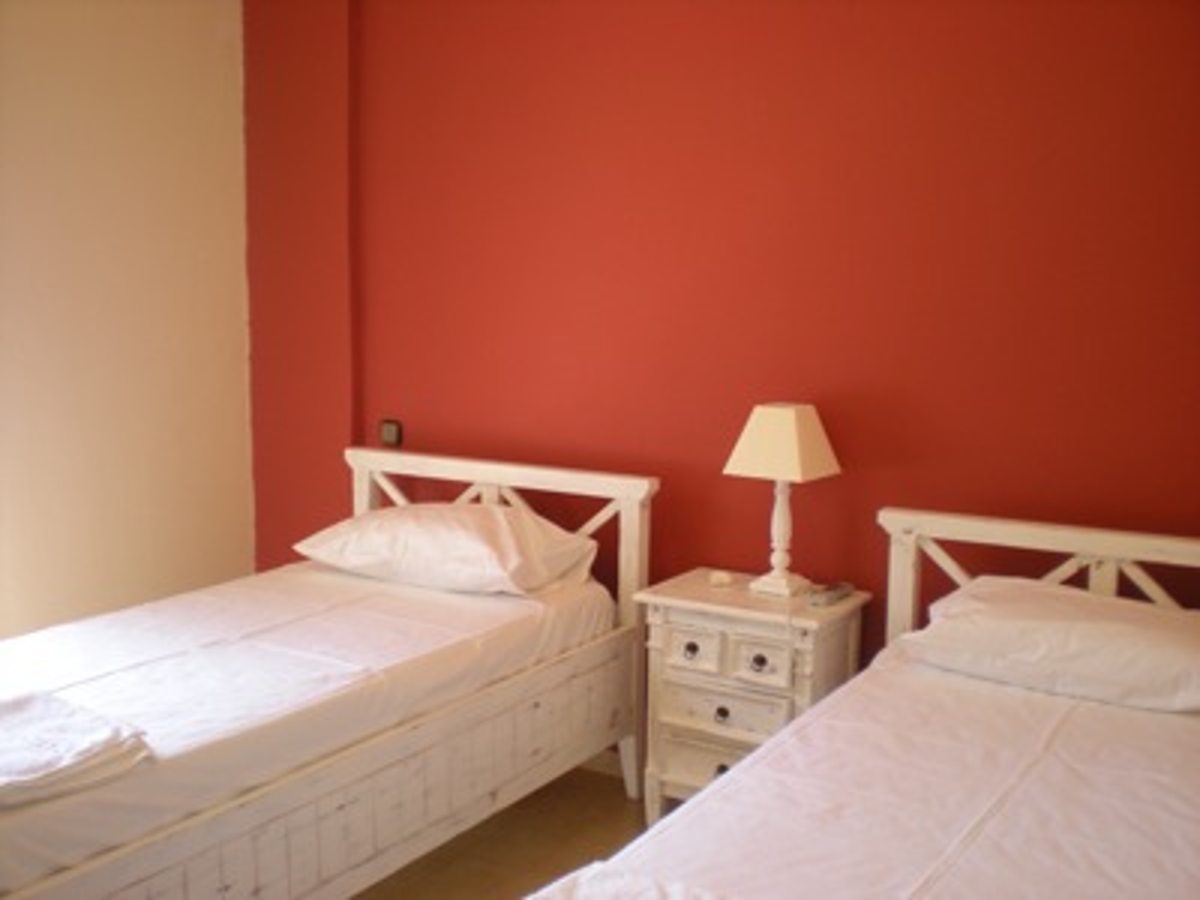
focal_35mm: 38
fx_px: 1317
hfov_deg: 49.0
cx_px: 600
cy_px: 450
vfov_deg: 37.7
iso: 113
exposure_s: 1/58.5
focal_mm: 6.3
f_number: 3.1
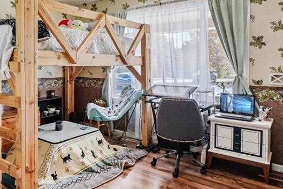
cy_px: 69
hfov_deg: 62.7
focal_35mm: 29
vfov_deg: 44.6
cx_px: 105
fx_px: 228
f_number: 8
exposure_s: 1/30
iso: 1000
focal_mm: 10
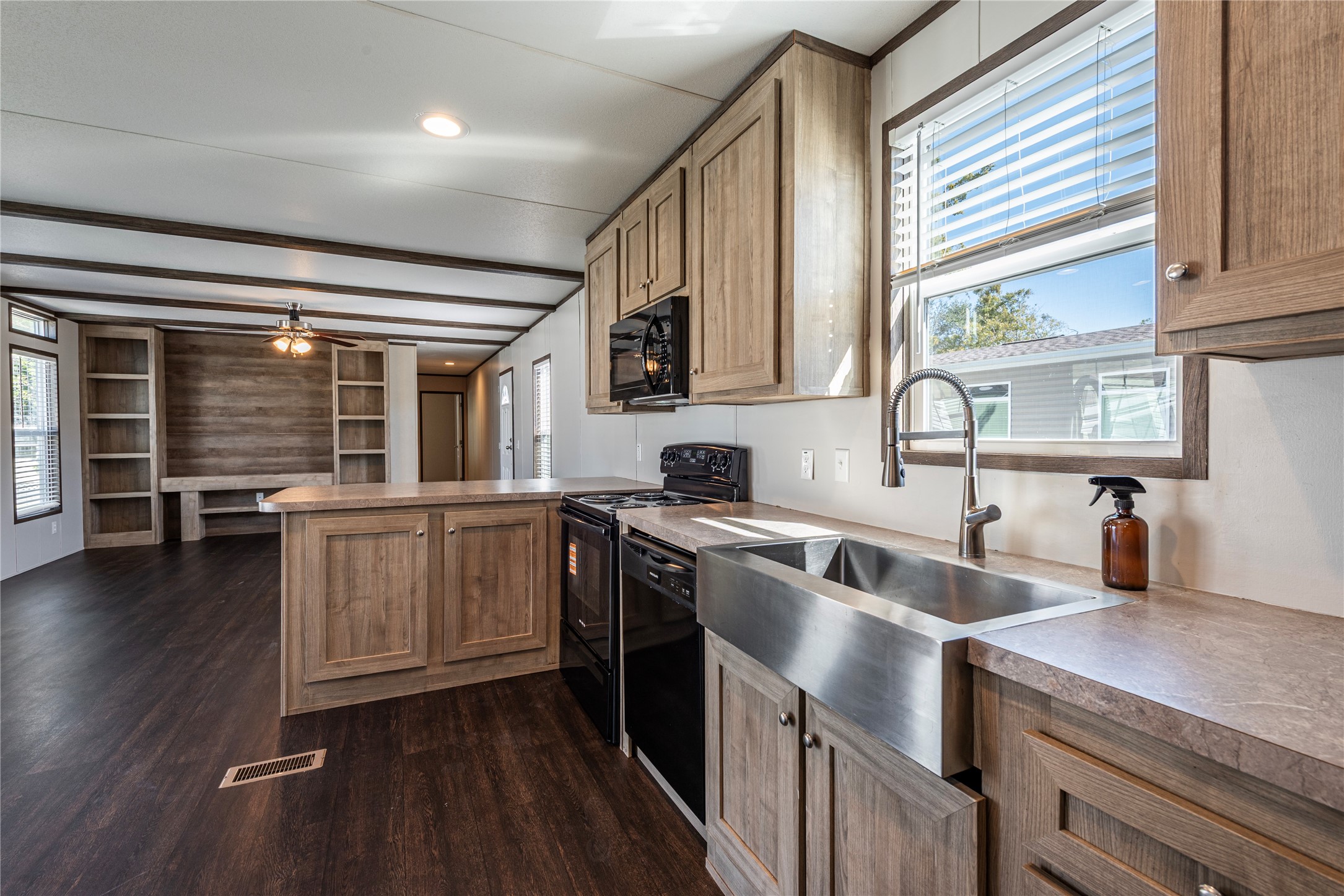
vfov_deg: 73.8
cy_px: 448
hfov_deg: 96.7
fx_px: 597
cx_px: 672
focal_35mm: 16
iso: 100
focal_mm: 16
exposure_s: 1/10
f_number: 9
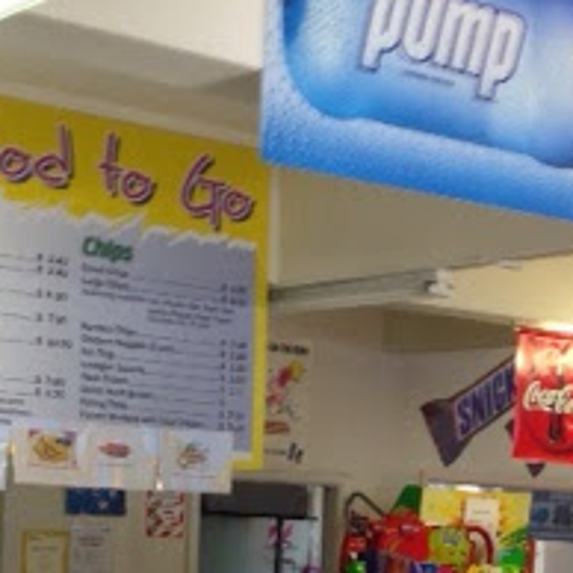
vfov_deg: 17.3
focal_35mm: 96
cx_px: 405
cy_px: 673
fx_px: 1798
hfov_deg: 18.0
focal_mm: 4.12
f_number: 2.4
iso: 50
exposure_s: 1/30
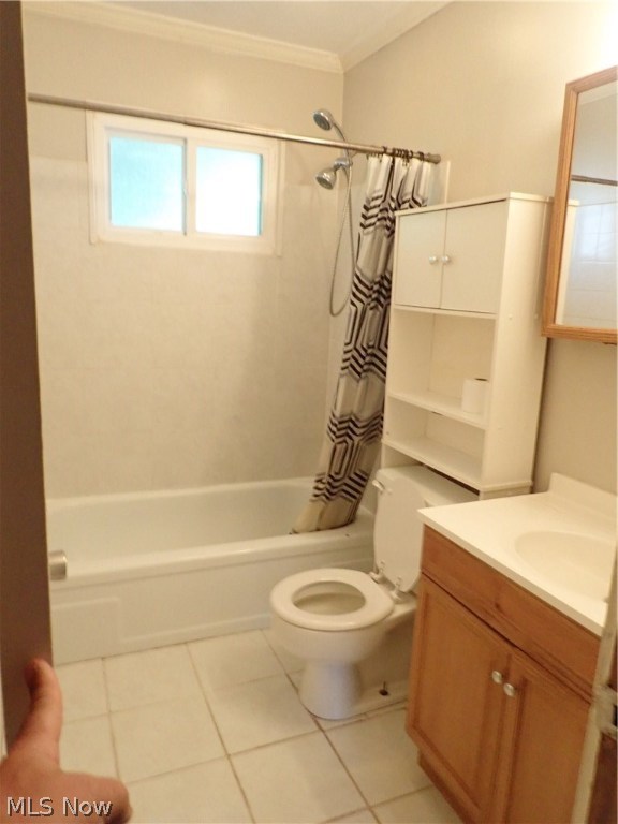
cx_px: 309
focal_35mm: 25
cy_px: 412
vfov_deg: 69.4
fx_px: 595
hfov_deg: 54.9
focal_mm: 4.5
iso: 1000
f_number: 8
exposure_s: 1/8
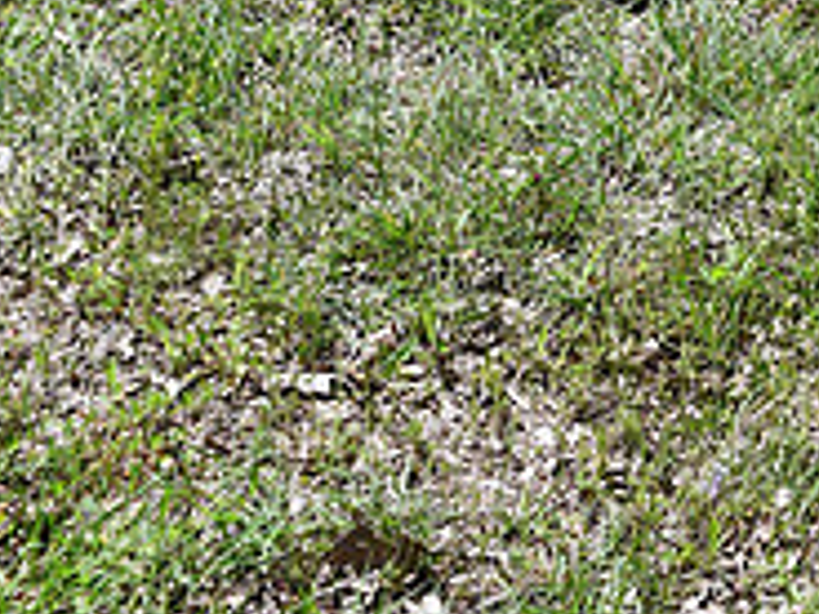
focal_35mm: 127
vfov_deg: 11.3
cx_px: 1077
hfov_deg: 14.8
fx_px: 3005
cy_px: -234
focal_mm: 28
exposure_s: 1/250
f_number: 8
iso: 125
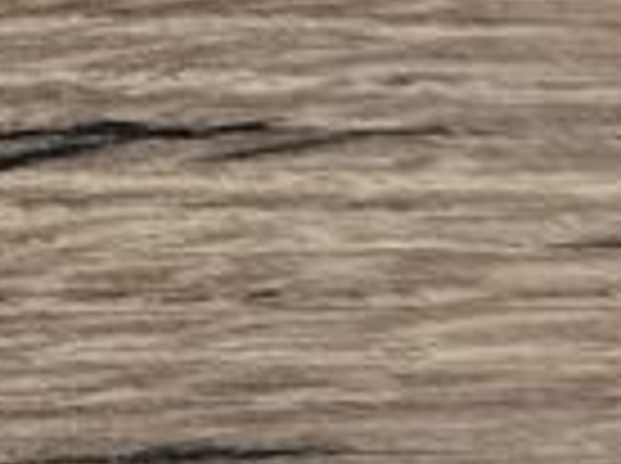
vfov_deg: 8.5
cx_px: 2128
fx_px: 3062
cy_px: 694
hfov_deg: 8.6
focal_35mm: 171
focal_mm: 5.4
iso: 640
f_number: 1.8
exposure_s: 1/50
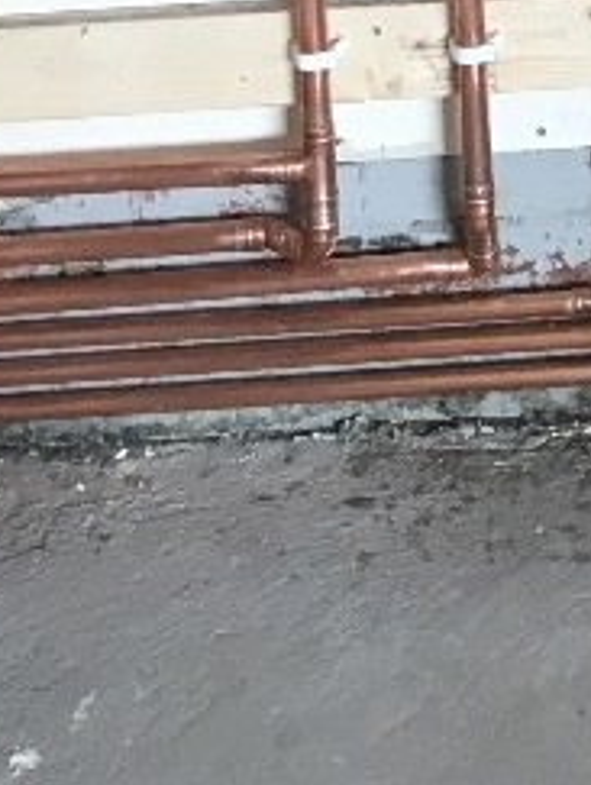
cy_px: -1047
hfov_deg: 10.2
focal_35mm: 143
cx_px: 785
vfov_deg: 11.6
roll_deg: +1.7
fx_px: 3247
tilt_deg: -4.1
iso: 80
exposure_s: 1/33
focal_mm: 4.15
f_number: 2.2
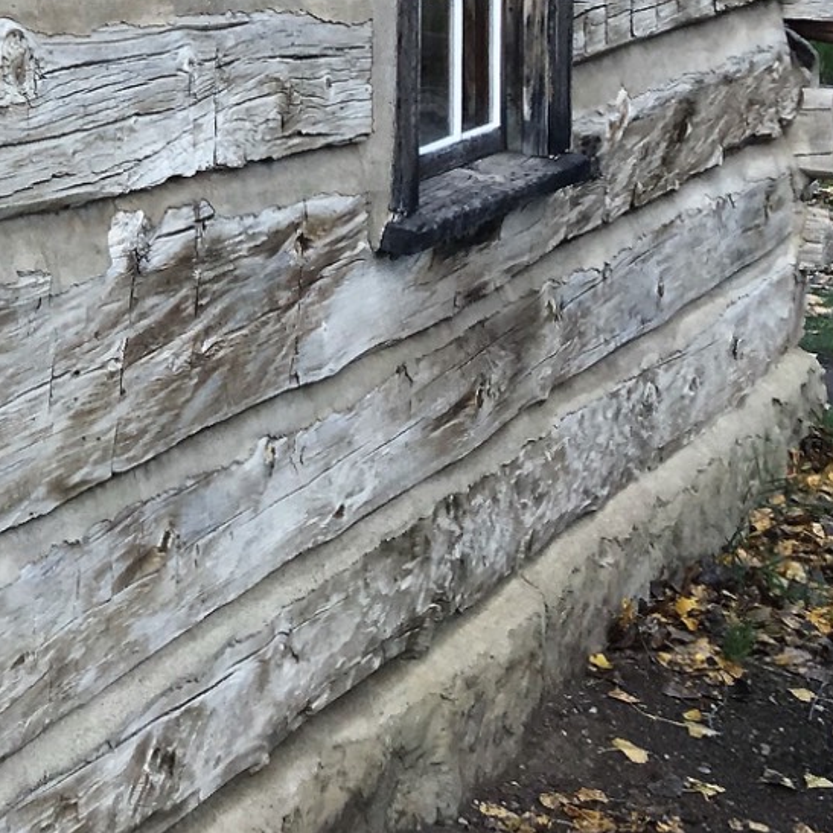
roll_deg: -0.3
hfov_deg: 15.9
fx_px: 2614
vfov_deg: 17.2
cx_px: -567
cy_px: -212
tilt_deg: -2.8
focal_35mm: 96
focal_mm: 4.15
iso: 25
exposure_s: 1/425
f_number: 2.2
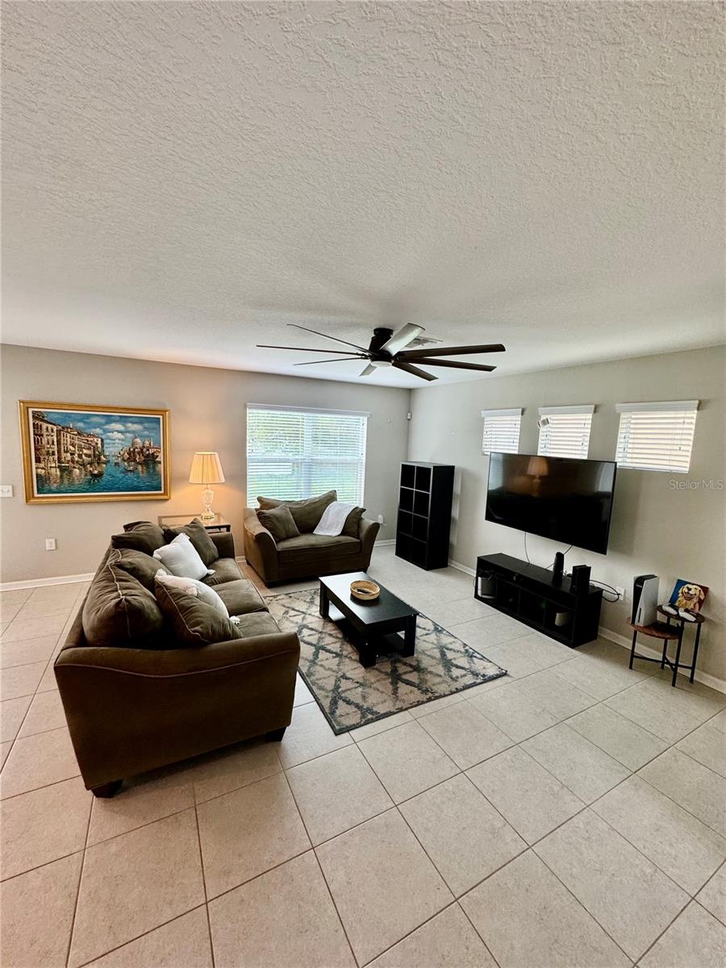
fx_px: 391
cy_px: 484
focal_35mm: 14
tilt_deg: -7.7
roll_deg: -1.7
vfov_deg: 102.1
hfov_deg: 85.7
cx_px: 363
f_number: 2.2
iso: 200
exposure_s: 1/120
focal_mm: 2.22
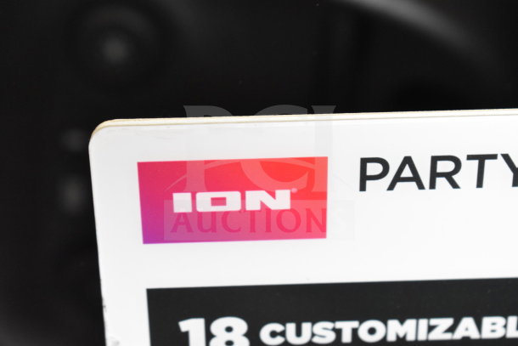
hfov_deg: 24.6
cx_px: 259
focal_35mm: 82
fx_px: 1187
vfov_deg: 16.6
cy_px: 173
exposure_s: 1/100
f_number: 5.6
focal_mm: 55
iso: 3200
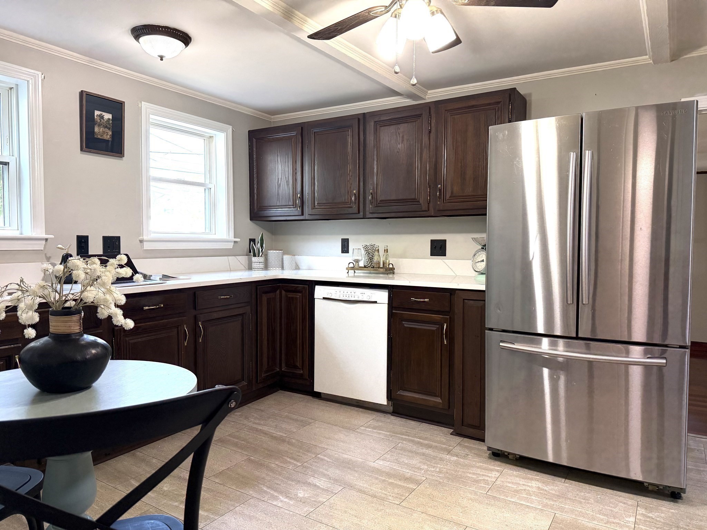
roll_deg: -0.1
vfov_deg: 56.8
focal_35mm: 24
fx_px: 490
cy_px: 265
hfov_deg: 71.6
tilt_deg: -2.9
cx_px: 354
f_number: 1.78
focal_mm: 6.76
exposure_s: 1/120
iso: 200
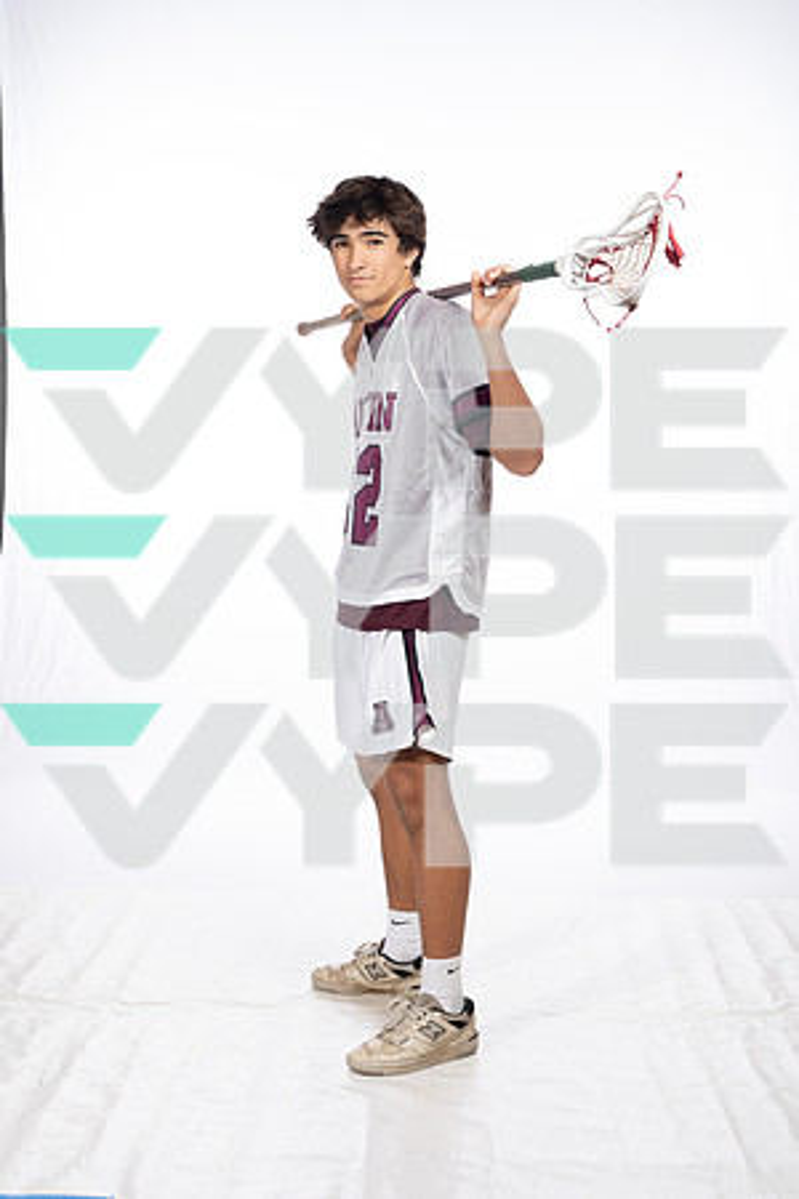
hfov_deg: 27.0
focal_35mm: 50
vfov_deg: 39.6
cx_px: 400
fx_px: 1664
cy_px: 600
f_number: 7.1
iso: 640
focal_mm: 50
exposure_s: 1/250
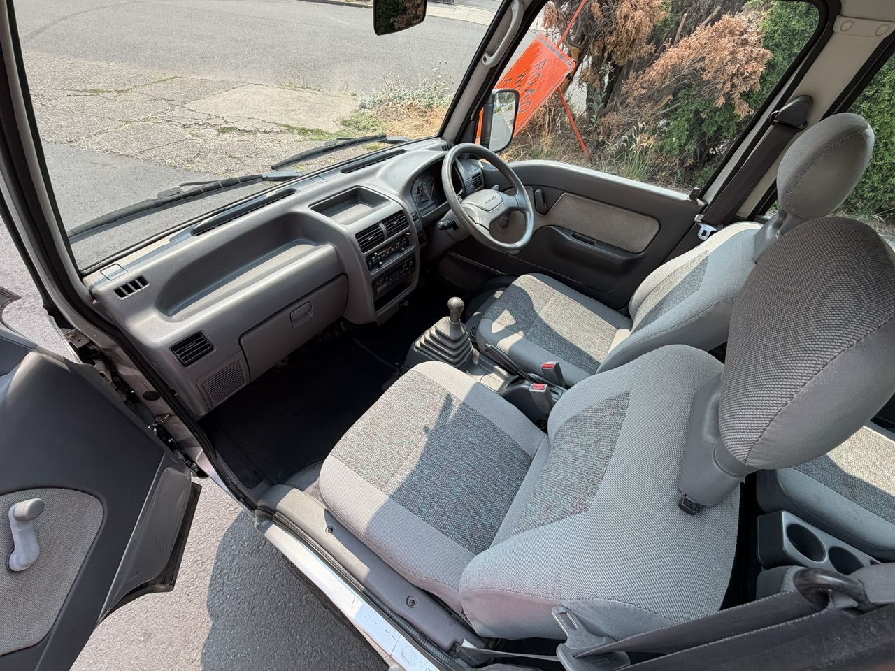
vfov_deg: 85.7
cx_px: 448
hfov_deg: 102.1
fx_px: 362
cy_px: 336
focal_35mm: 14
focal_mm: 2.22
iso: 64
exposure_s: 1/502
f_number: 2.2
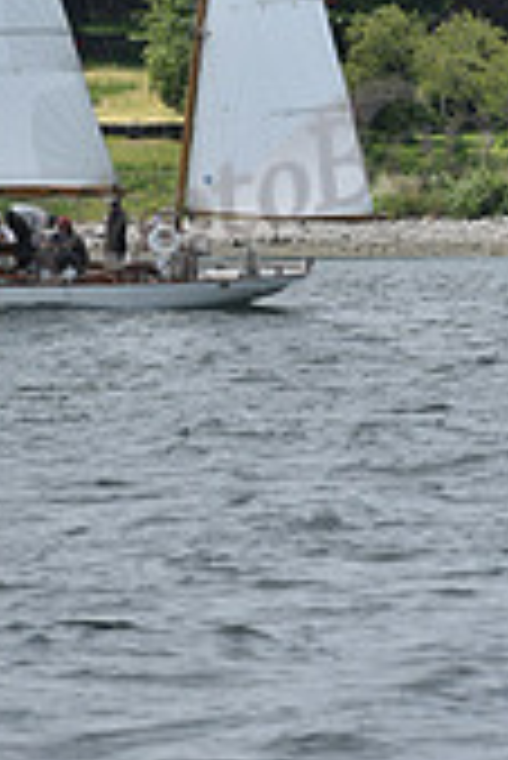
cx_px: -205
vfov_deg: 5.1
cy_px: -454
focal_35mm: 399
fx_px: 8428
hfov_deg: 3.4
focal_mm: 116
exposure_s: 1/1600
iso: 250
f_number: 7.1
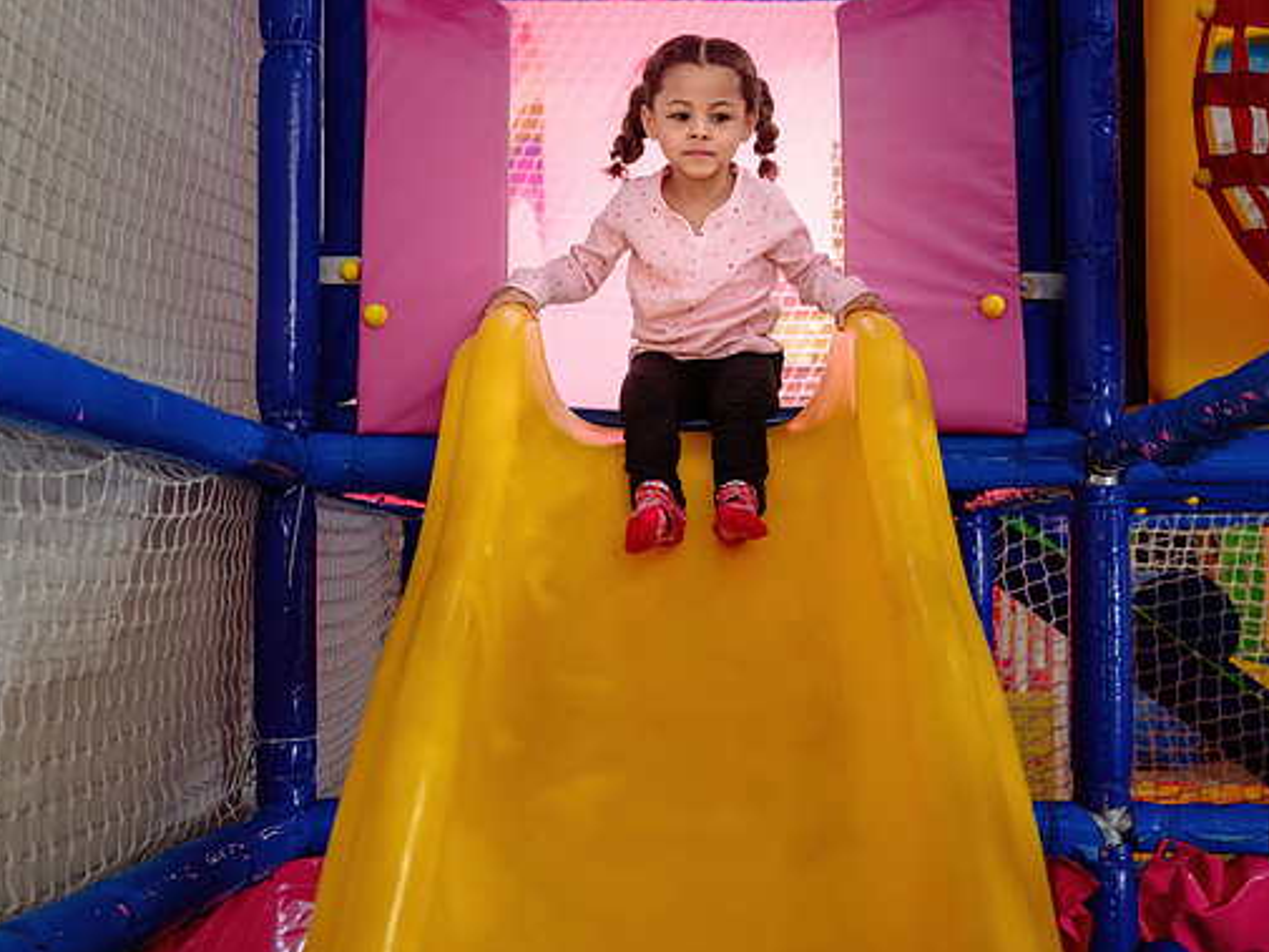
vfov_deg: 29.1
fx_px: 1833
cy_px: 484
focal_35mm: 50
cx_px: 711
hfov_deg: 38.1
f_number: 4
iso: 1000
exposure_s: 1/100
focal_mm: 44
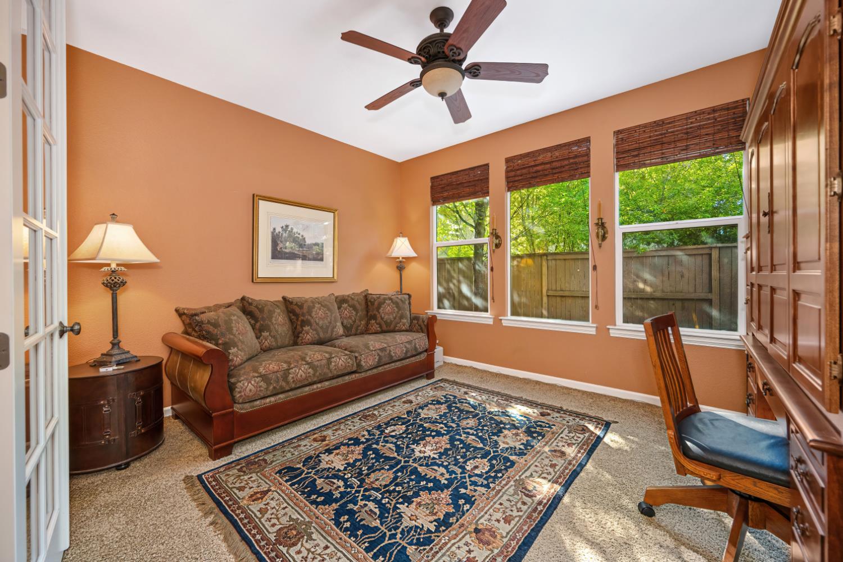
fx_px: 328
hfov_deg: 104.3
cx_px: 422
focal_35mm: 14
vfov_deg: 81.2
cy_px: 281
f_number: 4
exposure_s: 1/40
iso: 1000
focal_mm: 14
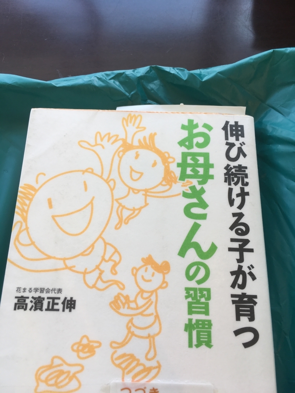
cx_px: 148
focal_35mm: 29
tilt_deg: -73.3
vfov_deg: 61.7
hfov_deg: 48.2
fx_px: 330
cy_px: 196
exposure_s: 1/187
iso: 25
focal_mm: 4.15
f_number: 2.2
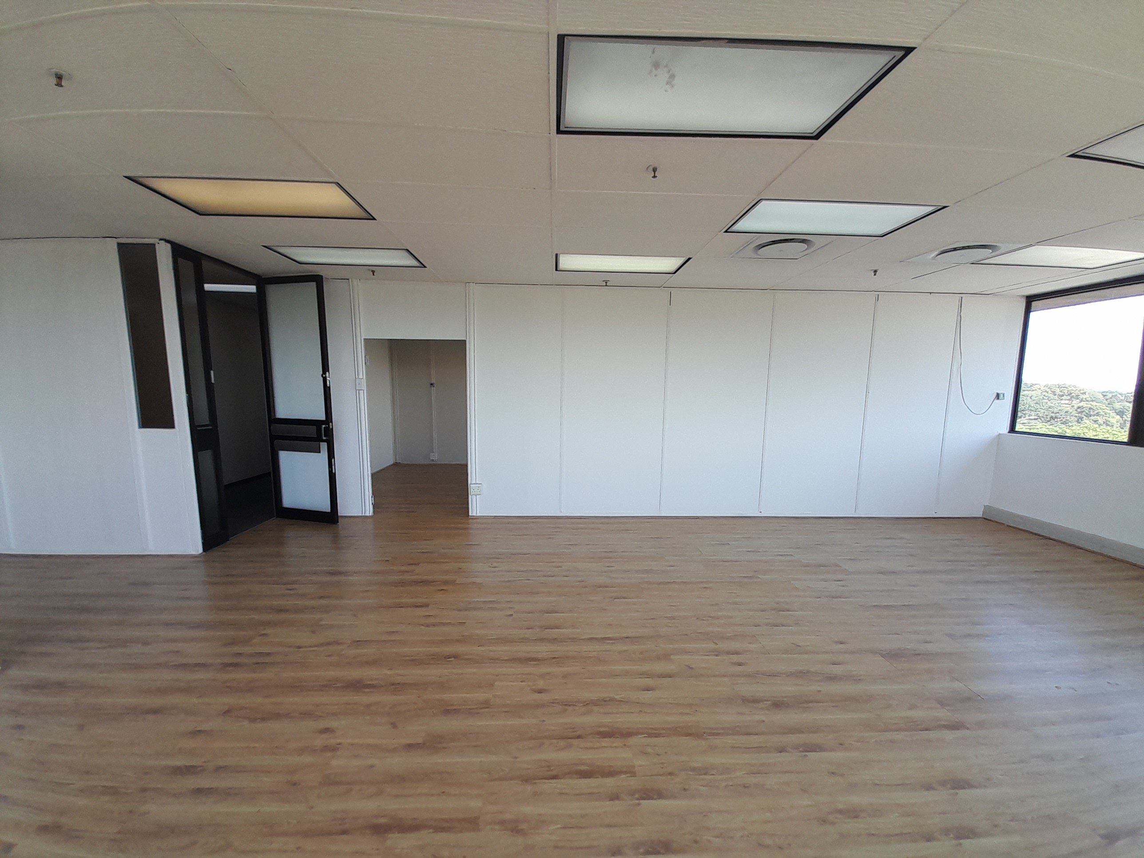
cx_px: 572
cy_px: 429
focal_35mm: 13
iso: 40
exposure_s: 1/148
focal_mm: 1.13
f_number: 2.2
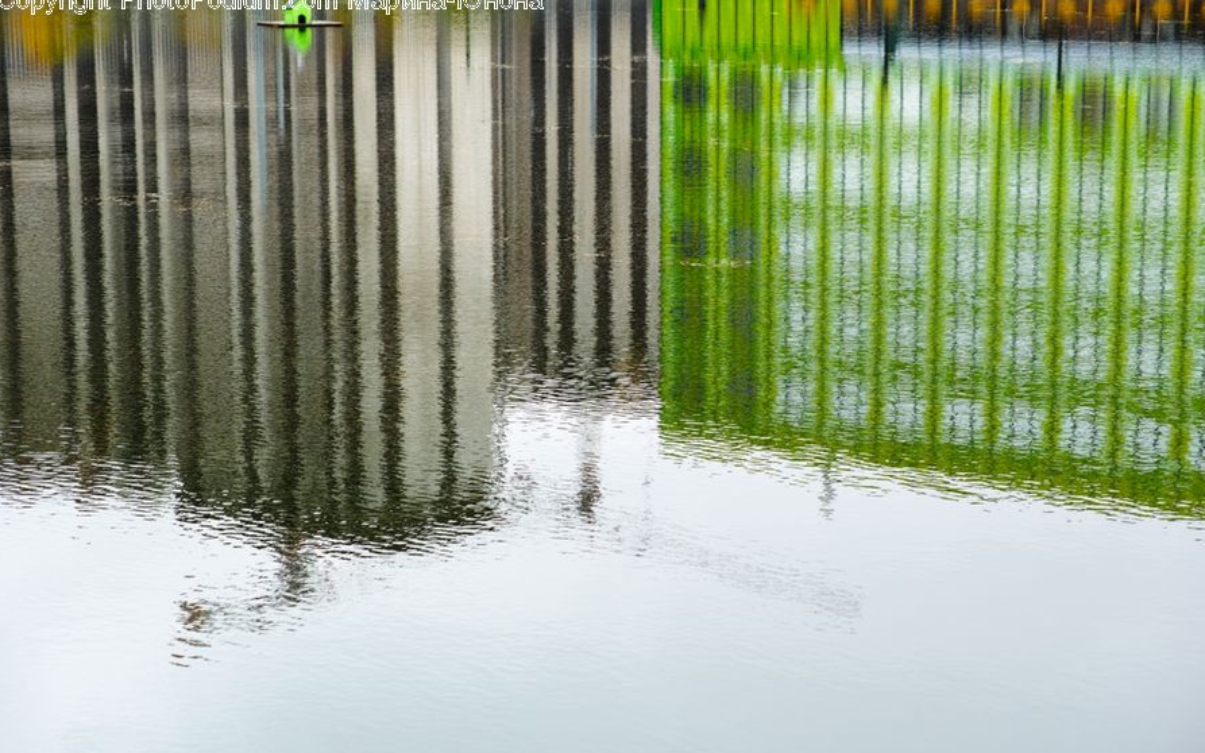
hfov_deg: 26.8
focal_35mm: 77
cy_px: 372
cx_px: 603
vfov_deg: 16.9
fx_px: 2529
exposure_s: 1/100
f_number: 5
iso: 100
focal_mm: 50
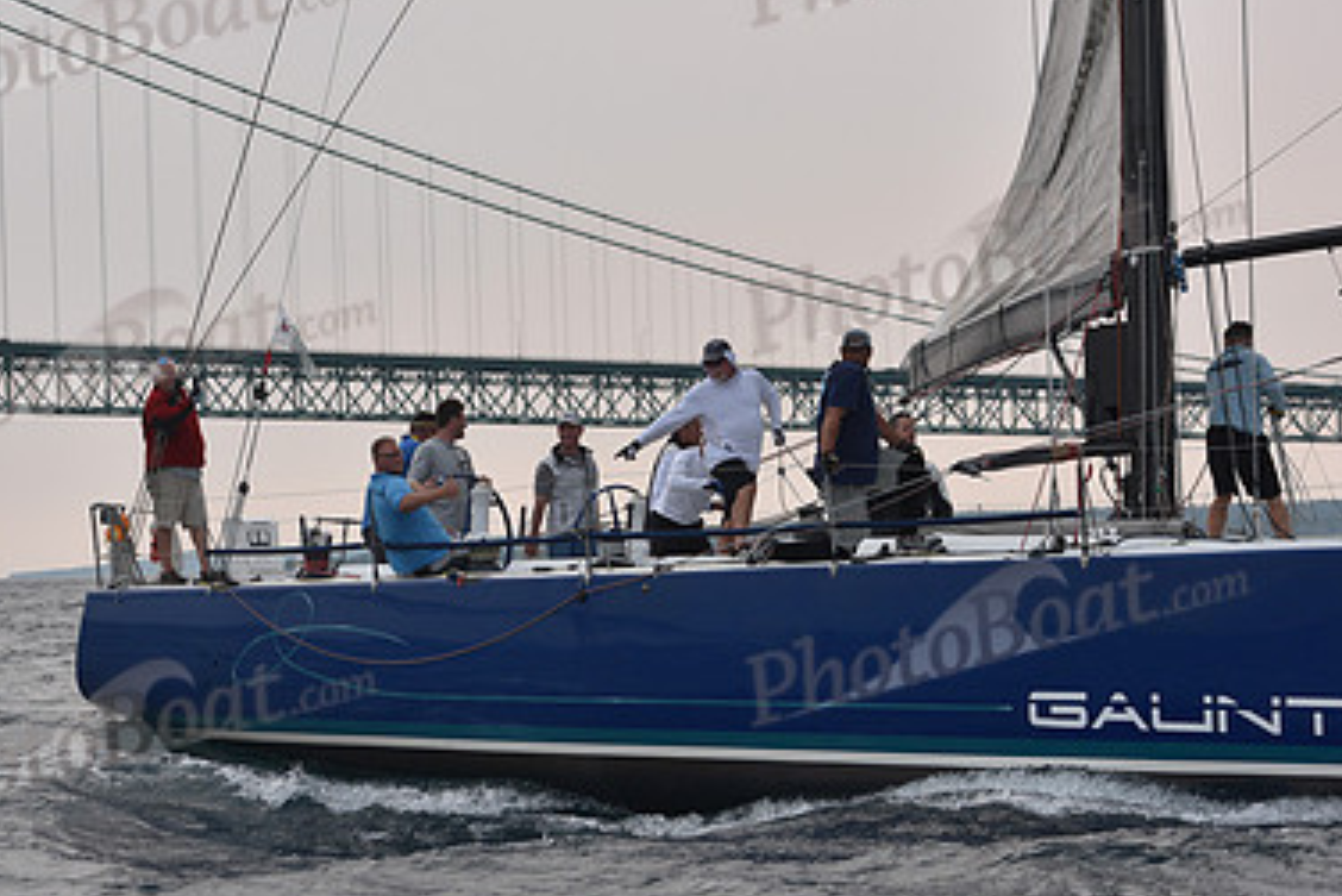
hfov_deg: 18.9
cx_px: 564
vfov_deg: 12.7
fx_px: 4027
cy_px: 498
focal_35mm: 108
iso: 250
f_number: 4.5
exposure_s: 1/640
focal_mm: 70
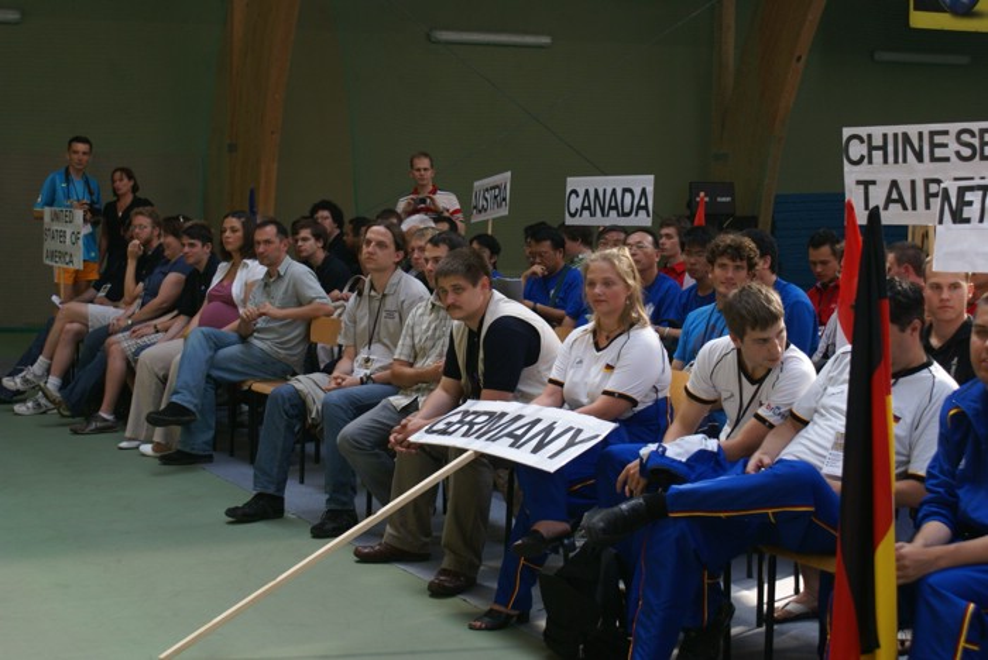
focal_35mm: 68
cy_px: 330
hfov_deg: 29.8
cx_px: 494
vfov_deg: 20.2
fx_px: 1854
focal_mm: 45
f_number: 5.6
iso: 200
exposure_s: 1/30
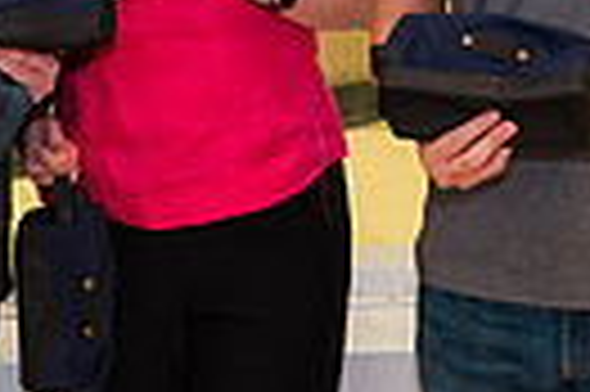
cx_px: 207
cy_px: -162
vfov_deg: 11.0
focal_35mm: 120
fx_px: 1964
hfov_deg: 17.0
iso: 1600
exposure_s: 1/200
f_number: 4
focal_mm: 27
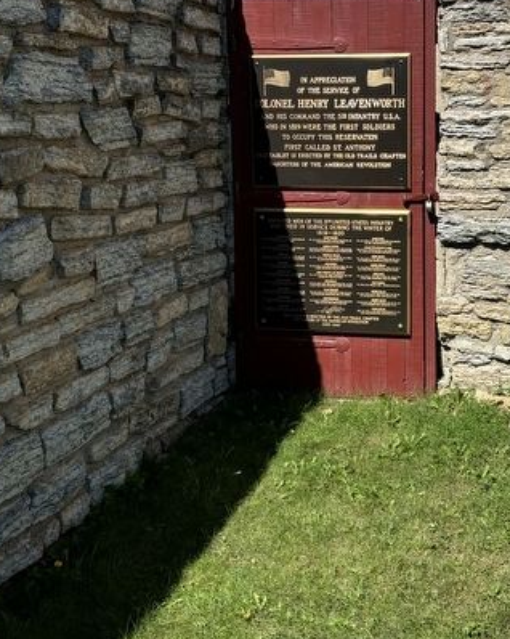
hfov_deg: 29.2
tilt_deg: -7.7
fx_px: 963
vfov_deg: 36.4
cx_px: 382
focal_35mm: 51
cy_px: 233
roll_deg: +0.6
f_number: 1.6
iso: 50
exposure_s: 1/3650
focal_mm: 5.96
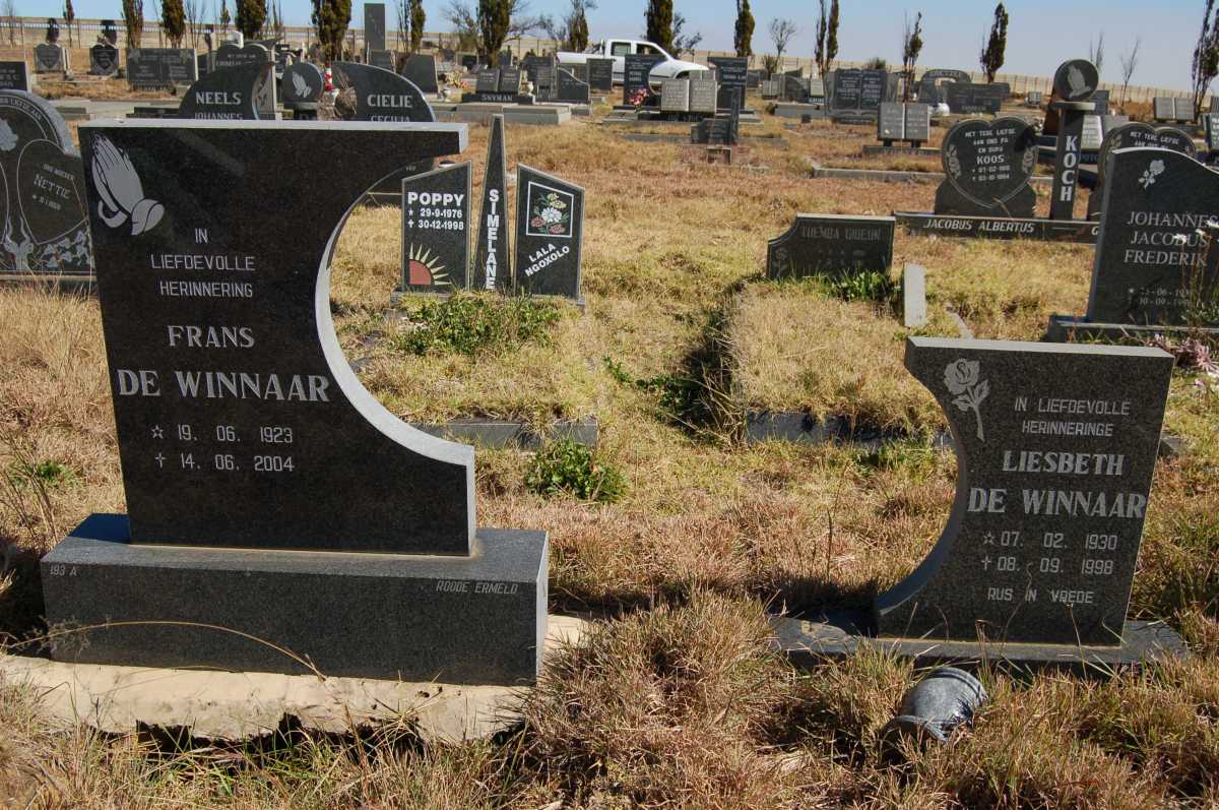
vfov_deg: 36.8
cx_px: 610
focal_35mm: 36
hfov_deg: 53.2
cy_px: 405
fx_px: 1218
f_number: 6.3
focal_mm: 24
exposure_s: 1/500
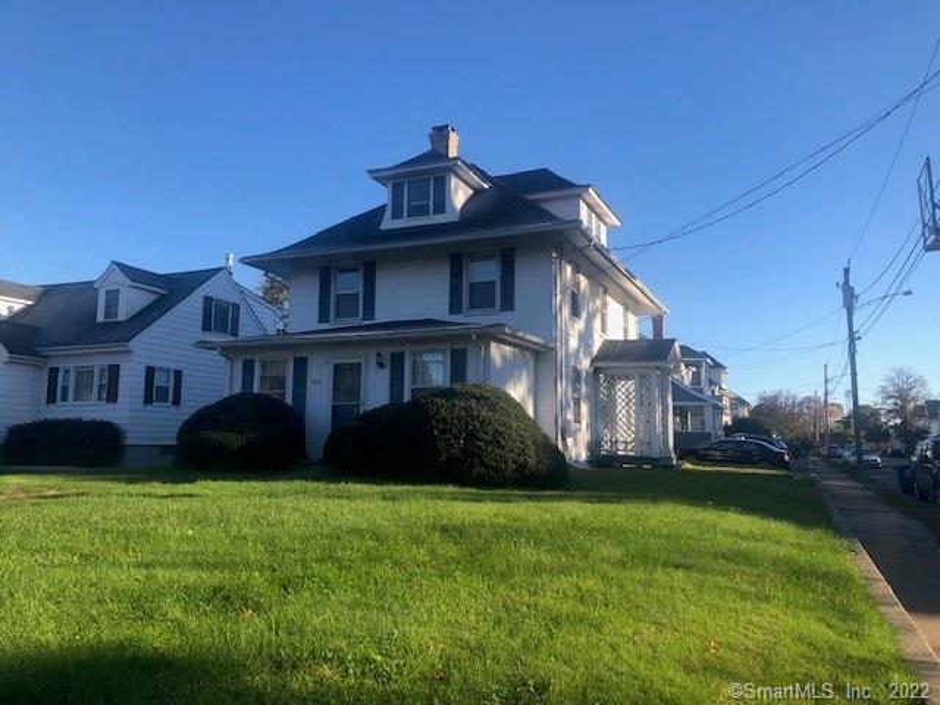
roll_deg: -0.7
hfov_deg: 63.4
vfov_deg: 49.7
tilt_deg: +5.6
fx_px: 760
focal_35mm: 28
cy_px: 352
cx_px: 470
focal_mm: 3.99
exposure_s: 1/883
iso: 20
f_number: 1.8
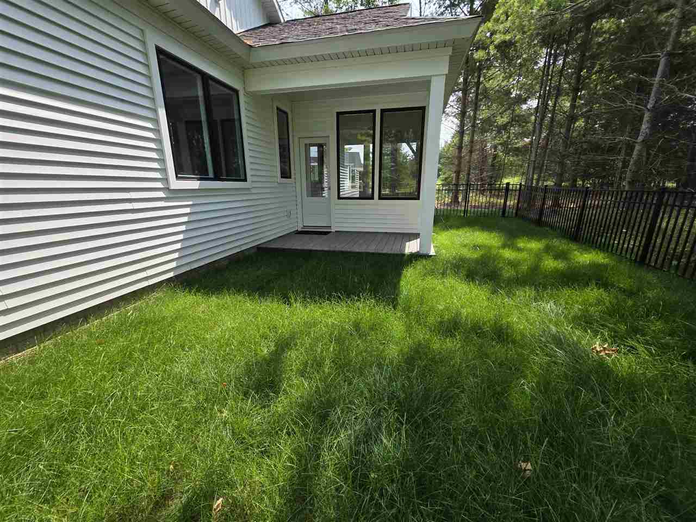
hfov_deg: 106.2
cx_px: 348
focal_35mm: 13
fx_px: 261
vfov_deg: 89.9
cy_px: 261
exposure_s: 1/614
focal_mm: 2.2
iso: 40
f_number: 1.9
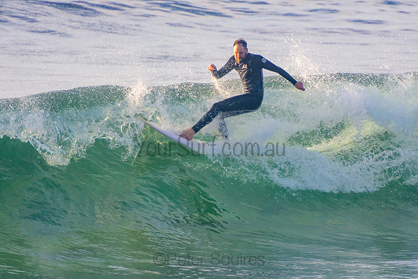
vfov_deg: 2.2
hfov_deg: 3.3
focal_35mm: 621
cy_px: 140
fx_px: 7216
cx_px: 209
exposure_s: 1/1250
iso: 500
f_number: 5.6
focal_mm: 400
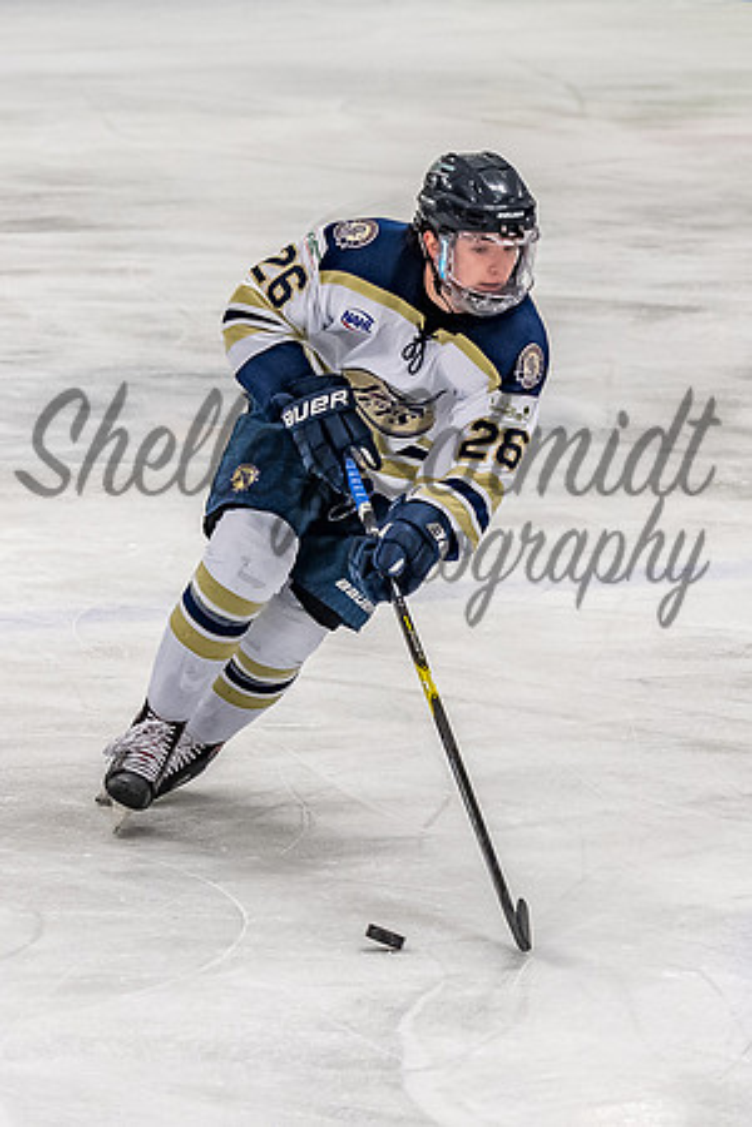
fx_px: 8978
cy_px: 519
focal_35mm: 287
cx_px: 326
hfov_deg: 4.8
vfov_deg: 7.2
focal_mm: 105
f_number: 3.2
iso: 1600
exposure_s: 1/800
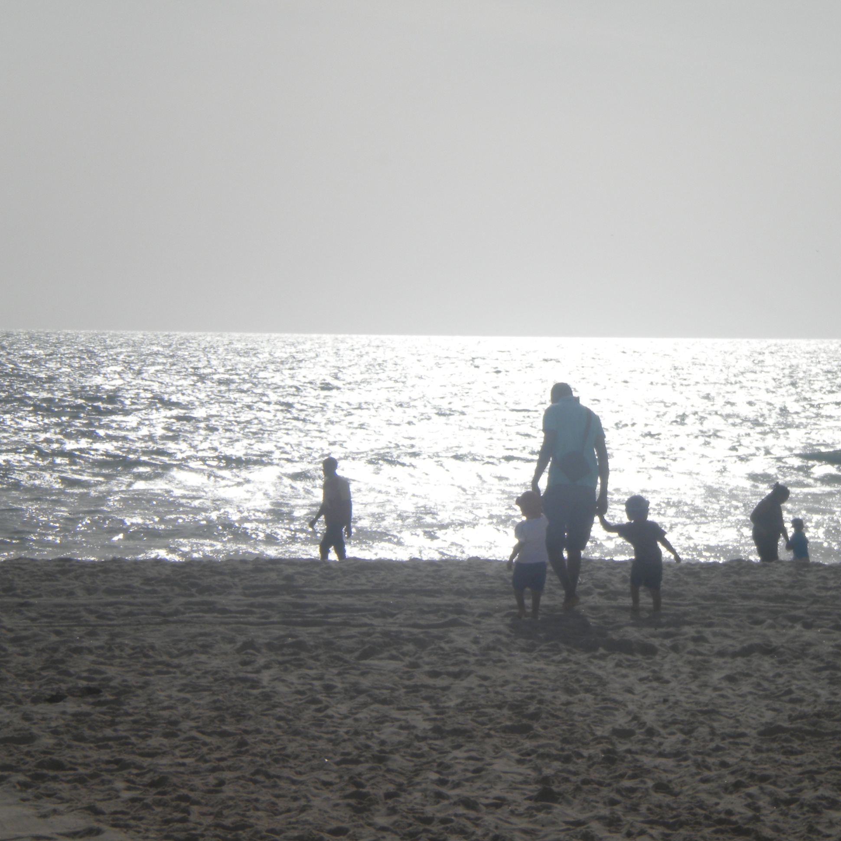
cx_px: 541
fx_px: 3408
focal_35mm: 124
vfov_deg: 14.1
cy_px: 421
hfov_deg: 14.0
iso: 80
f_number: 8.5
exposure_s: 1/886
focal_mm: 18.9
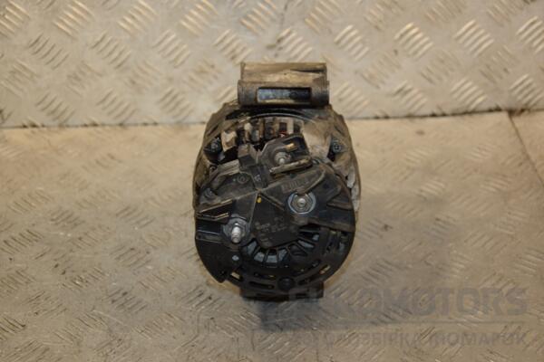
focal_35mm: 72
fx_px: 1088
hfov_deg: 28.1
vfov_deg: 18.9
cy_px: 181
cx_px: 272
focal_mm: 48
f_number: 4.8
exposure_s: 1/200
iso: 800
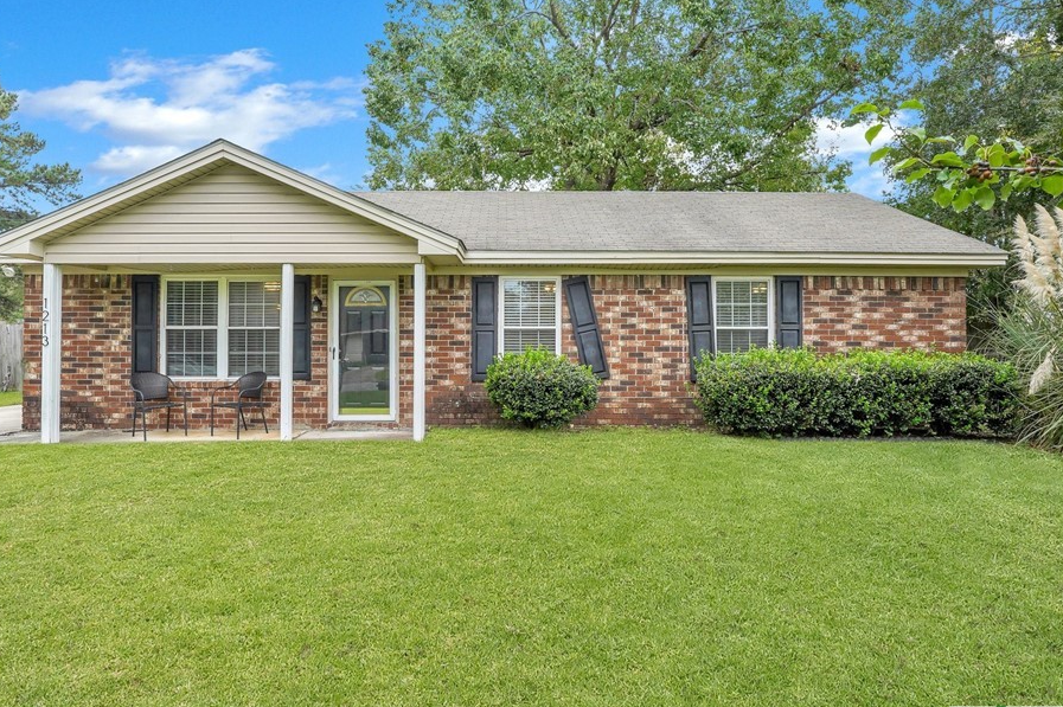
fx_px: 679
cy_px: 364
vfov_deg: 55.0
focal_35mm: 23
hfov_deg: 76.1
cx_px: 512
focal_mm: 19
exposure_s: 1/60
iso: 200
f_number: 10
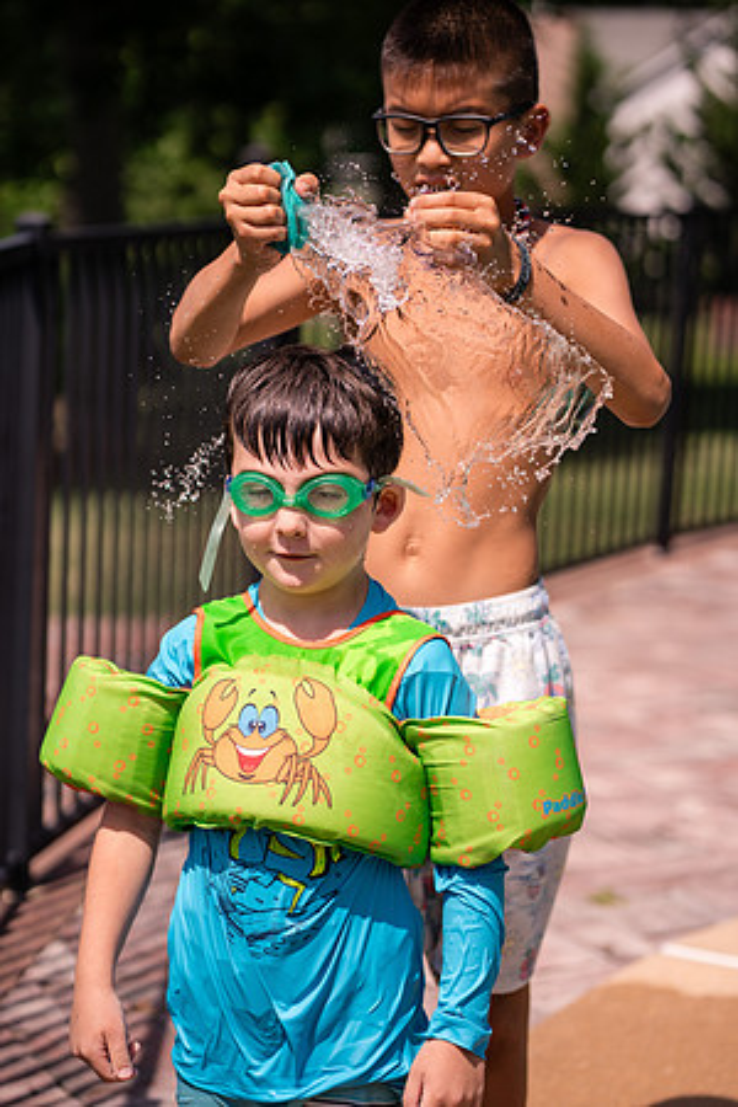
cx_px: 369
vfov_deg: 23.9
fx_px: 2614
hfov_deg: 16.1
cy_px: 554
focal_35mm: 85
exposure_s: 1/4000
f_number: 3.2
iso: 200
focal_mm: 85
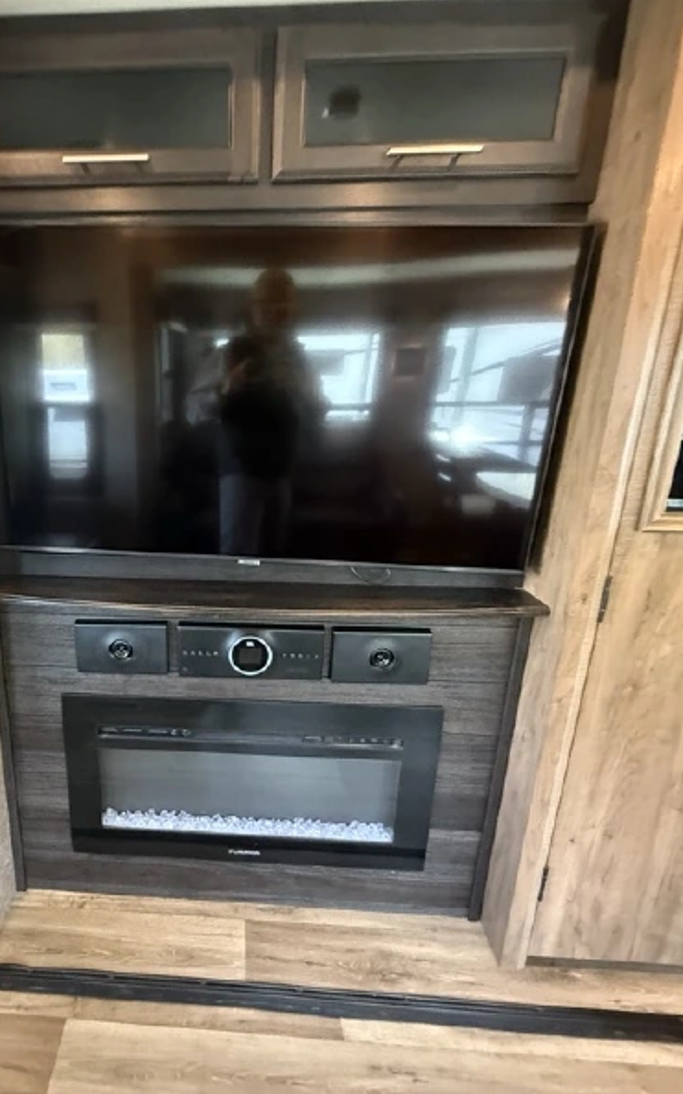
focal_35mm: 20
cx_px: 197
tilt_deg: -13.9
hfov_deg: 57.5
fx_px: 596
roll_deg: -0.2
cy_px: 543
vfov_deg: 85.1
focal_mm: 2.22
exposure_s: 1/46
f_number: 2.2
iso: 1000
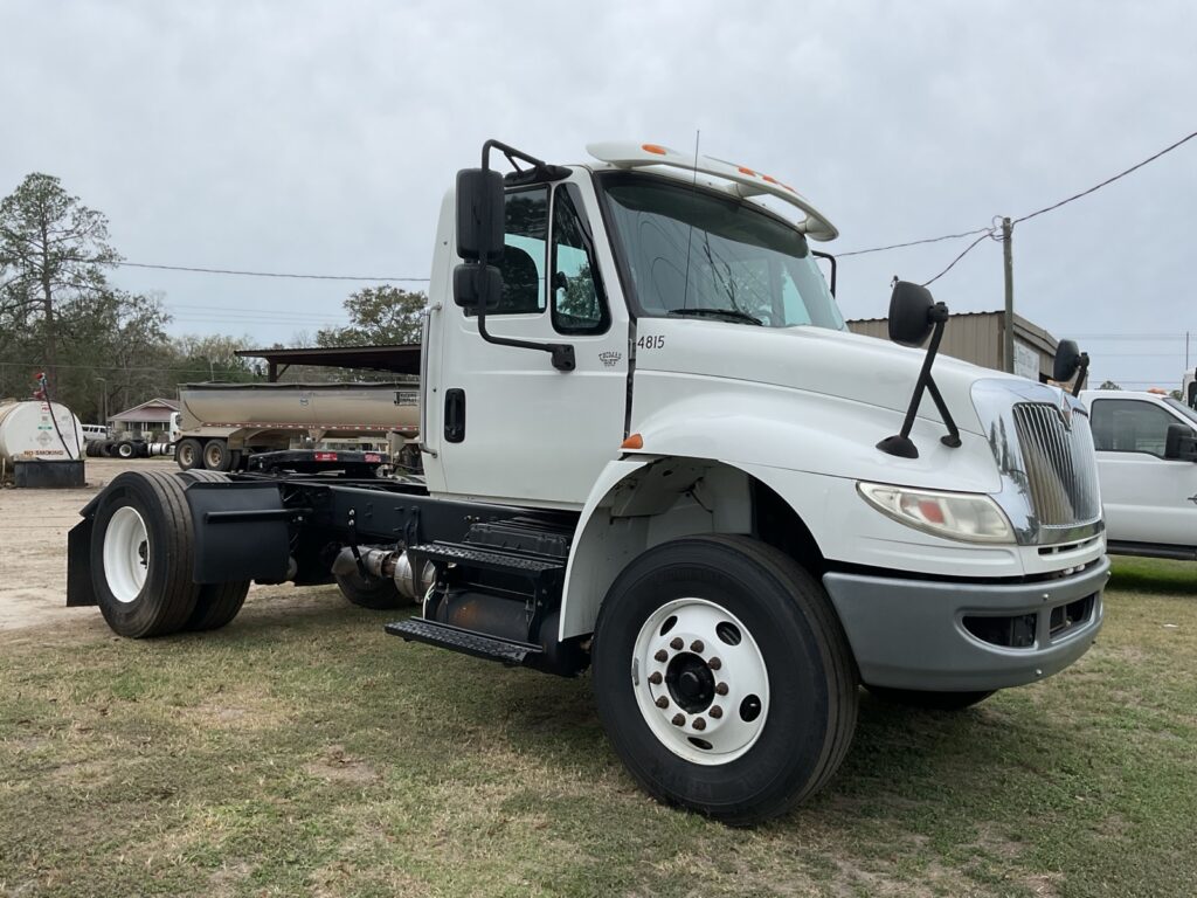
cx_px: 598
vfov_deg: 48.2
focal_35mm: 29
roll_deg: -1.8
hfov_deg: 61.7
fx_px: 1003
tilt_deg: -1.7
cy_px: 449
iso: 16
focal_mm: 3
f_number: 1.8
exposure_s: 1/804
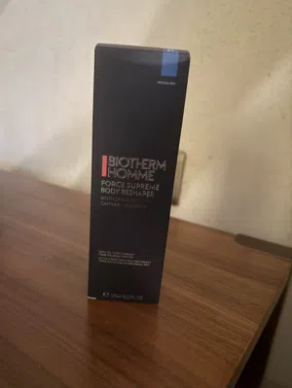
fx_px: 270
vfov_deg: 71.5
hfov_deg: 56.9
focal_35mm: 24
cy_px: 194
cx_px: 146
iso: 1000
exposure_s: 1/10
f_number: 1.78
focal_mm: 6.76
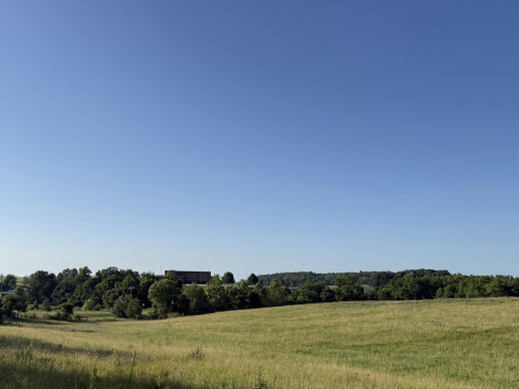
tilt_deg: +8.0
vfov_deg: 42.9
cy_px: 215
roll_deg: -1.8
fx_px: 495
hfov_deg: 54.9
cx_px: 208
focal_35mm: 33
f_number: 1.78
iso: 80
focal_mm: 6.76
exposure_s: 1/6173
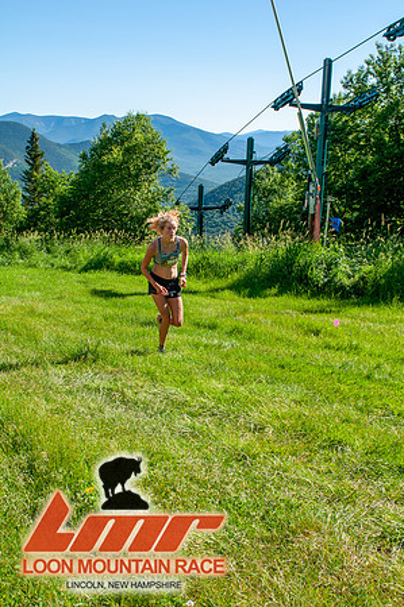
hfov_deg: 36.8
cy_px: 304
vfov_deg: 53.2
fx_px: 607
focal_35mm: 36
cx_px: 202
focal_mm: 24
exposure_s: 1/400
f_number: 8
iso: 200
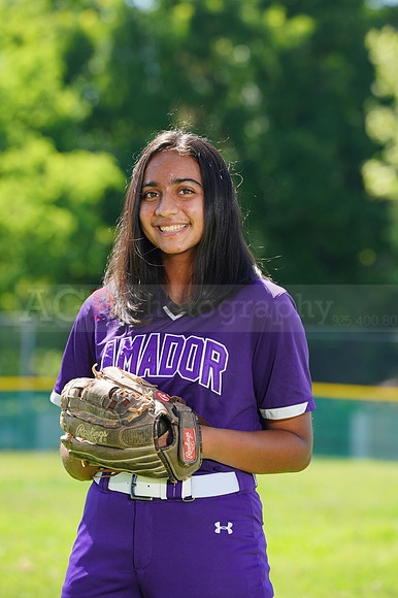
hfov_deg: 4.6
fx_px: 4981
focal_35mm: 300
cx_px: 199
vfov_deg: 6.9
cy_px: 299
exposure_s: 1/125
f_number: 10
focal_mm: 300
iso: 200
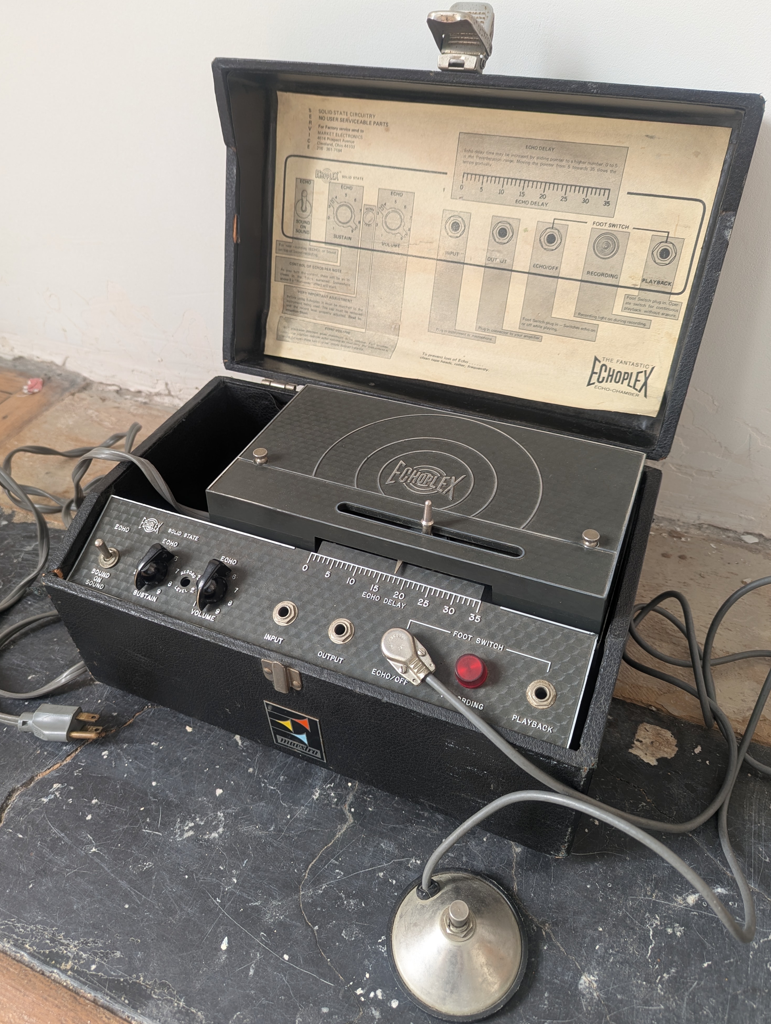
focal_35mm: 25
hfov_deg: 55.0
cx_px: 386
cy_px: 511
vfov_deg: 69.3
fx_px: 741
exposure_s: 1/27.3
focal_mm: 6.81
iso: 46
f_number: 1.85
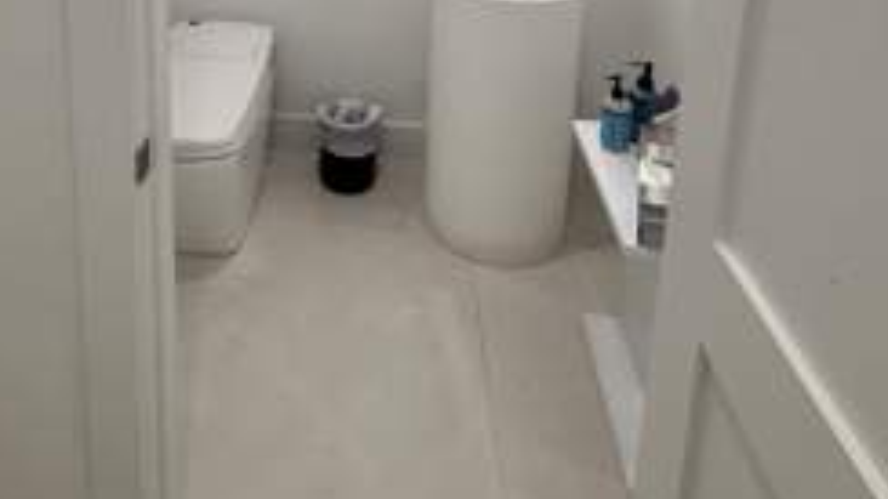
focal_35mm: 30
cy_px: -109
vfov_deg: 31.9
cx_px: 306
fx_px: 706
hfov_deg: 62.9
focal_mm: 2.22
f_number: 2.2
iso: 160
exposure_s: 1/120
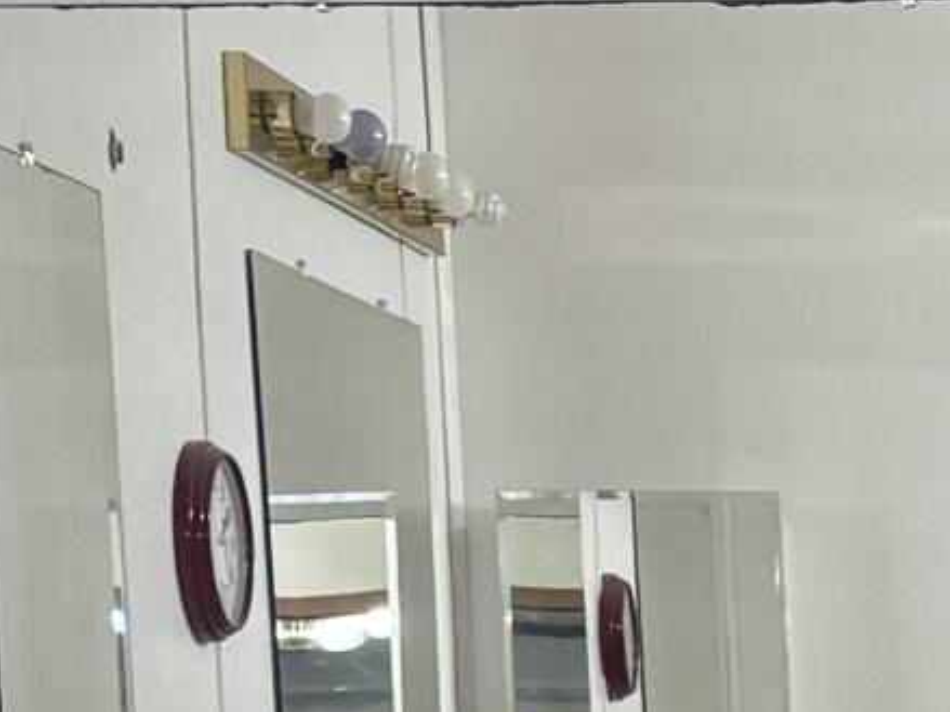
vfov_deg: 8.6
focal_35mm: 164
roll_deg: +1.0
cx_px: 1151
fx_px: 4500
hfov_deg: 11.8
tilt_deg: -9.3
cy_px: 1374
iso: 160
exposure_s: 1/120
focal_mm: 6.76
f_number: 1.78
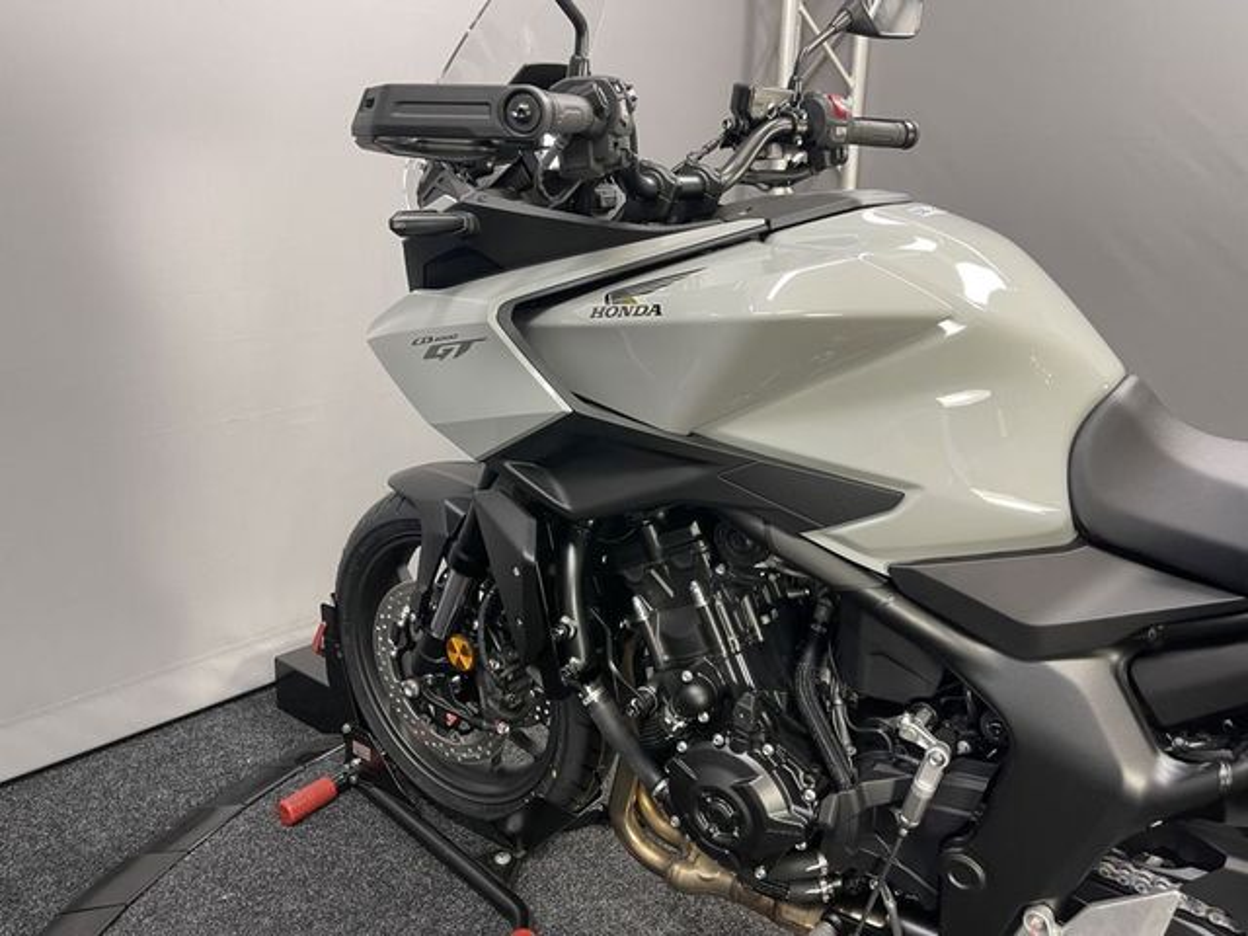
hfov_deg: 69.4
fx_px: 901
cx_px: 624
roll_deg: -1.8
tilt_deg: -17.3
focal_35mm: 25
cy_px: 468
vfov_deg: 54.9
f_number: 1.6
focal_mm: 5.1
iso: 100
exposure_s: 1/50
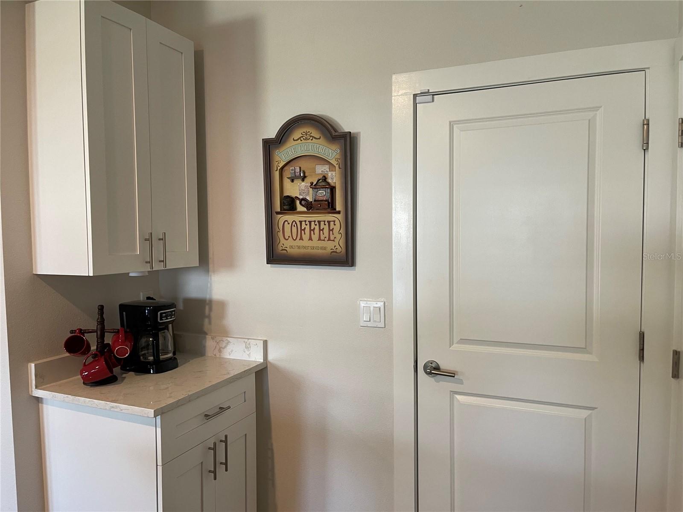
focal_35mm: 25
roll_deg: +0.4
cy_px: 256
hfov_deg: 69.4
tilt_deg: -4.1
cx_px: 342
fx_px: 493
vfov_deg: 54.9
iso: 125
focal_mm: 5.1
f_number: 1.6
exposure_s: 1/60
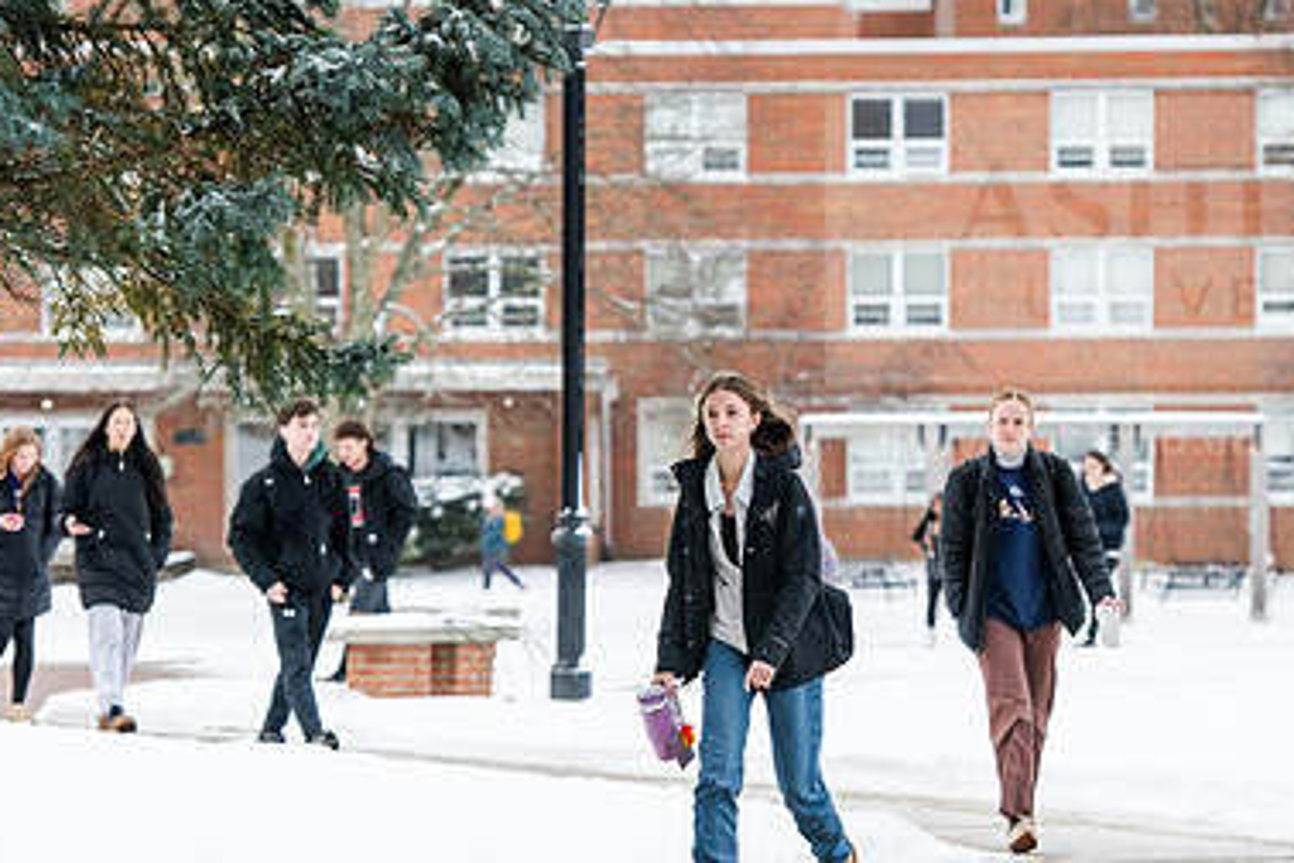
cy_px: 512
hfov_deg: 11.2
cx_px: 722
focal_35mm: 184
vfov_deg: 7.5
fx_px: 6613
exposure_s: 1/640
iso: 160
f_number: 4
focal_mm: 120
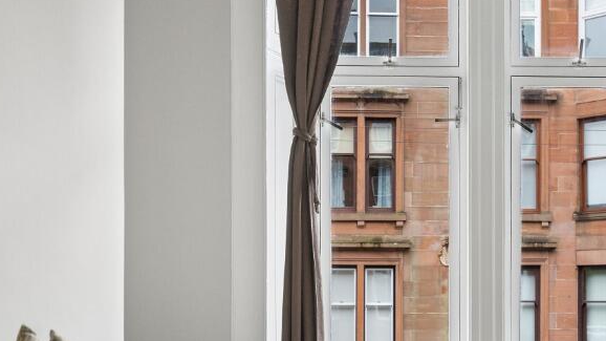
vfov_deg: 18.2
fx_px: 1044
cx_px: 423
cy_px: 317
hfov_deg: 32.0
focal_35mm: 65
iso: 800
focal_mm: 35
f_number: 4
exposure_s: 1/200
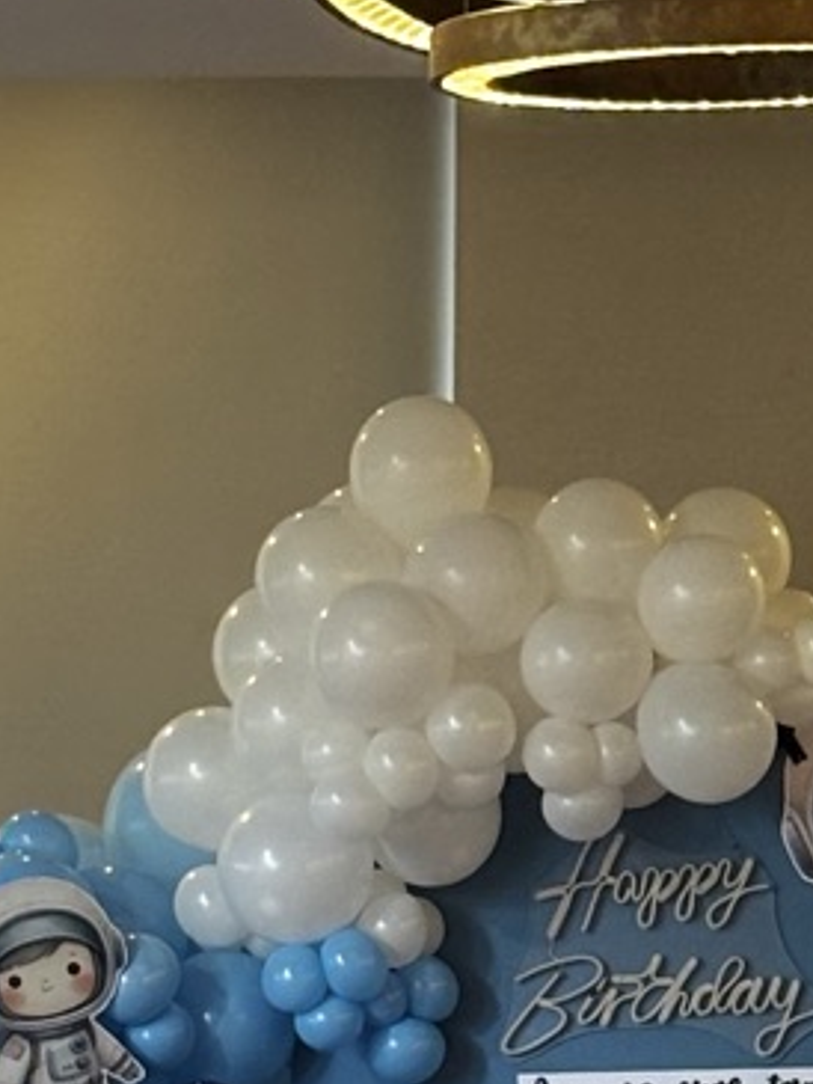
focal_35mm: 228
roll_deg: -1.0
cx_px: 614
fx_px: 7136
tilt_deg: -3.1
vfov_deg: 8.6
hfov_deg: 6.5
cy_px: 1238
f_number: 1.6
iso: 160
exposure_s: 1/33
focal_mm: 5.96
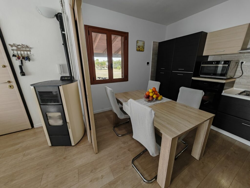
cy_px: 94
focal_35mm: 13
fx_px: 94
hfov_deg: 106.2
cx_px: 125
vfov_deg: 89.9
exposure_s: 1/60
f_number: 2
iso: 400
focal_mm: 1.82
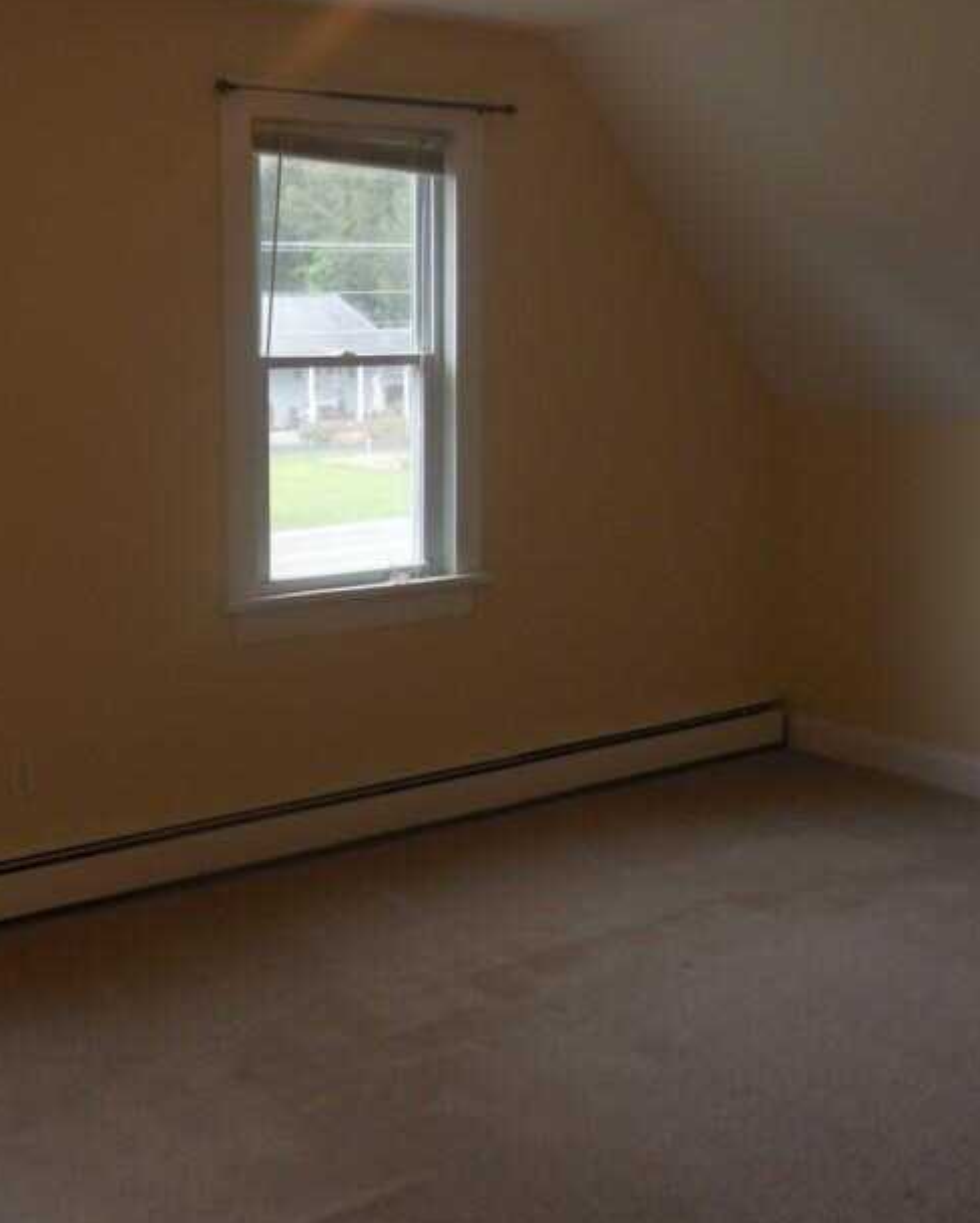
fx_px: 1485
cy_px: 474
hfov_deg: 35.9
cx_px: 277
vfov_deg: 44.5
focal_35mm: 41
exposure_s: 1/50
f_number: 3.3
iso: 125
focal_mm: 4.5
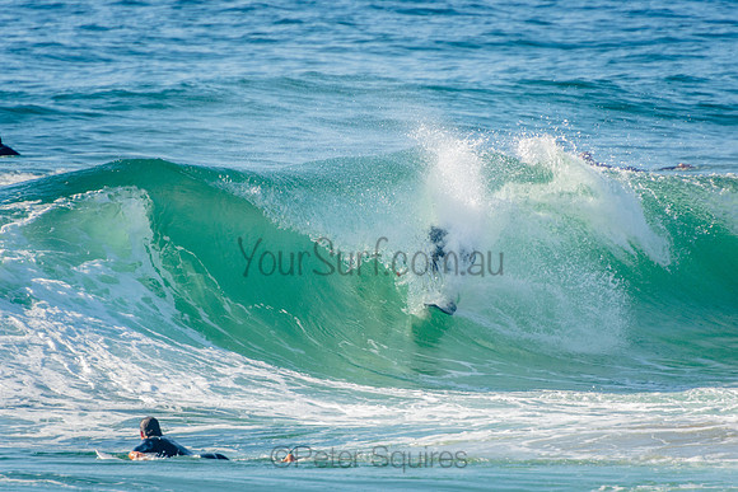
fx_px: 12302
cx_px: 369
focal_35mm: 600
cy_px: 246
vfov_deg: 2.3
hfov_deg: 3.4
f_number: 5.6
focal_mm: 400
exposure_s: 1/1250
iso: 280
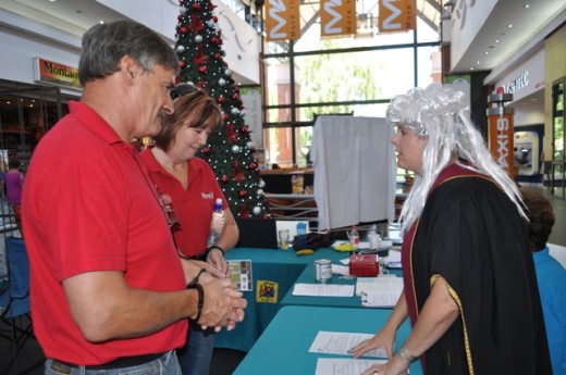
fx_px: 471
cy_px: 188
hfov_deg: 62.0
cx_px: 283
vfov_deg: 43.5
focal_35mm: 30
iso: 450
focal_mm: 20
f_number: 3.8
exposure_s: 1/125
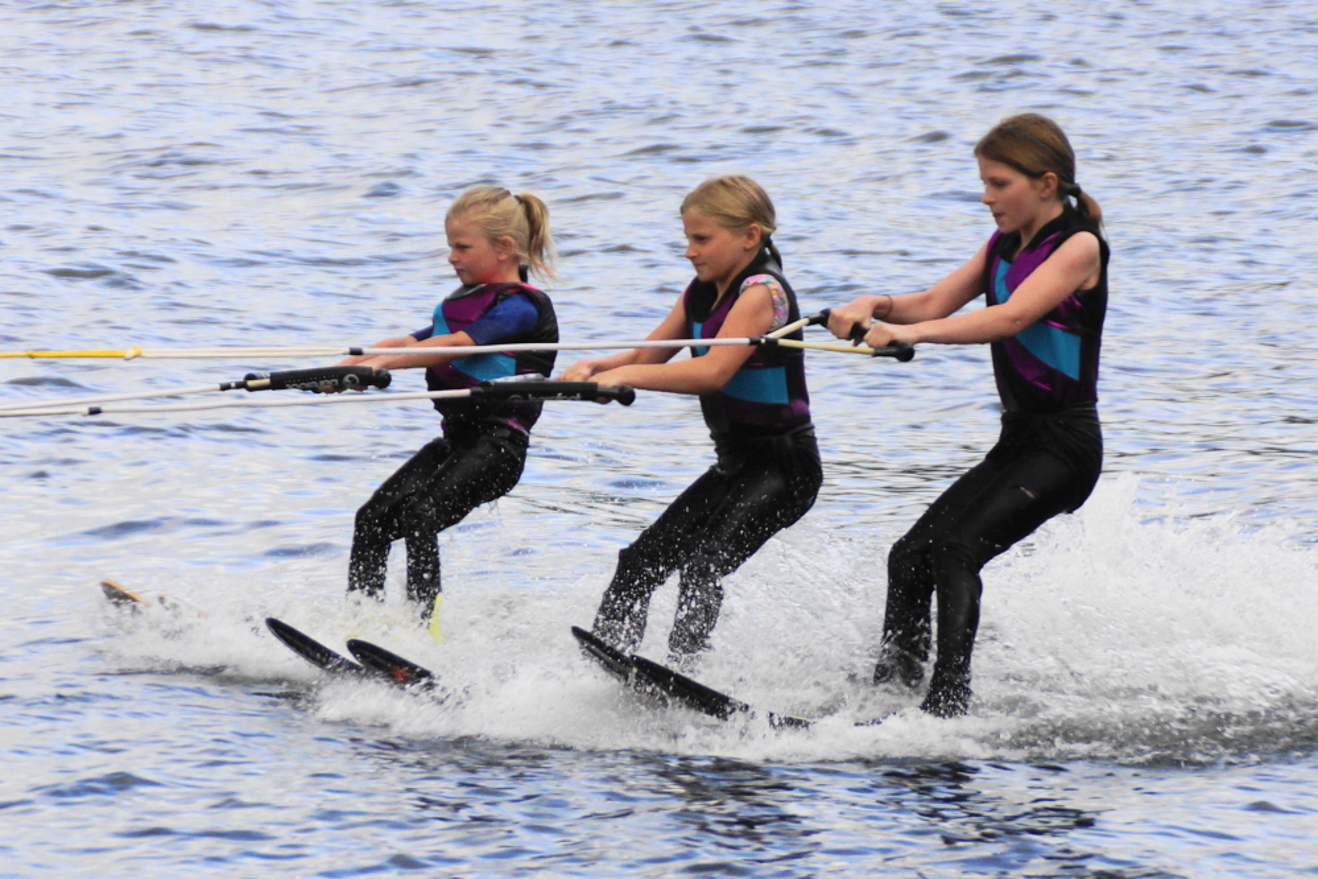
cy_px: 440
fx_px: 8237
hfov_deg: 9.1
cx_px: 659
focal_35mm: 225
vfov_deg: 6.1
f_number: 5.6
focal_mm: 150
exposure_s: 1/250
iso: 200
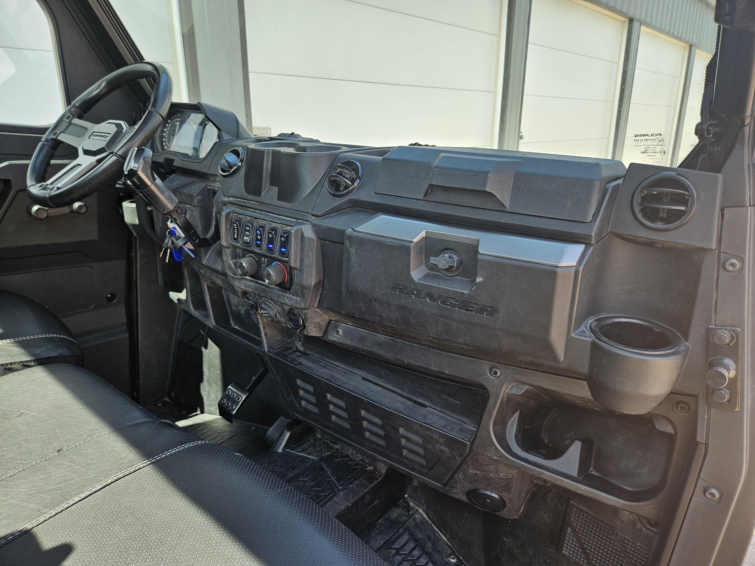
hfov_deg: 73.9
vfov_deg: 58.9
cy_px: 283
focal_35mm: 23
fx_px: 502
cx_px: 378
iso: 25
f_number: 1.8
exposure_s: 1/180
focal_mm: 5.4
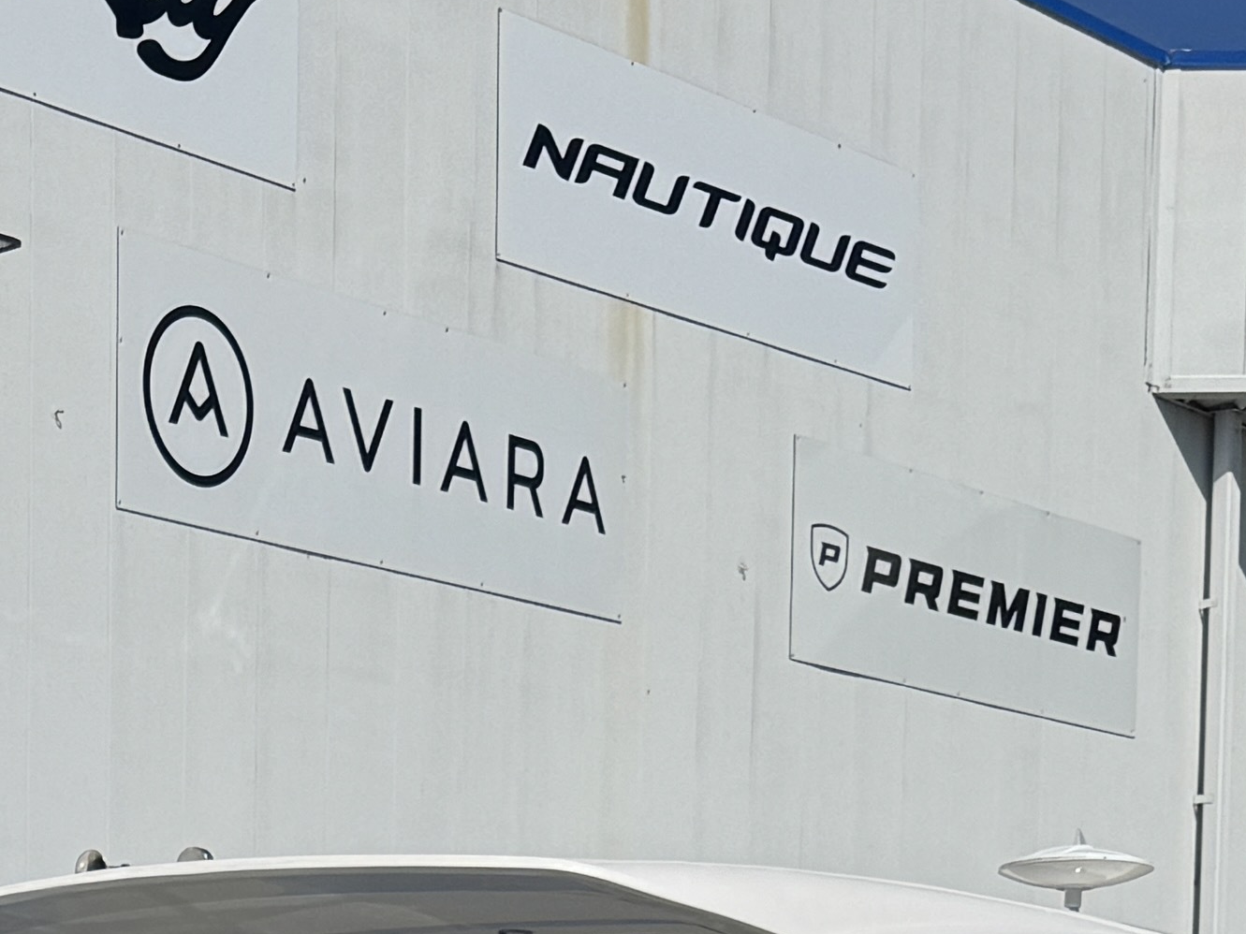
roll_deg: +0.0
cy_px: 1677
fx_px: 3707
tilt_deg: -6.1
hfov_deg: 18.3
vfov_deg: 13.0
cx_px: -172
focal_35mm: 103
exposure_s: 1/12346
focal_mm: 6.76
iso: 80
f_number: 1.78
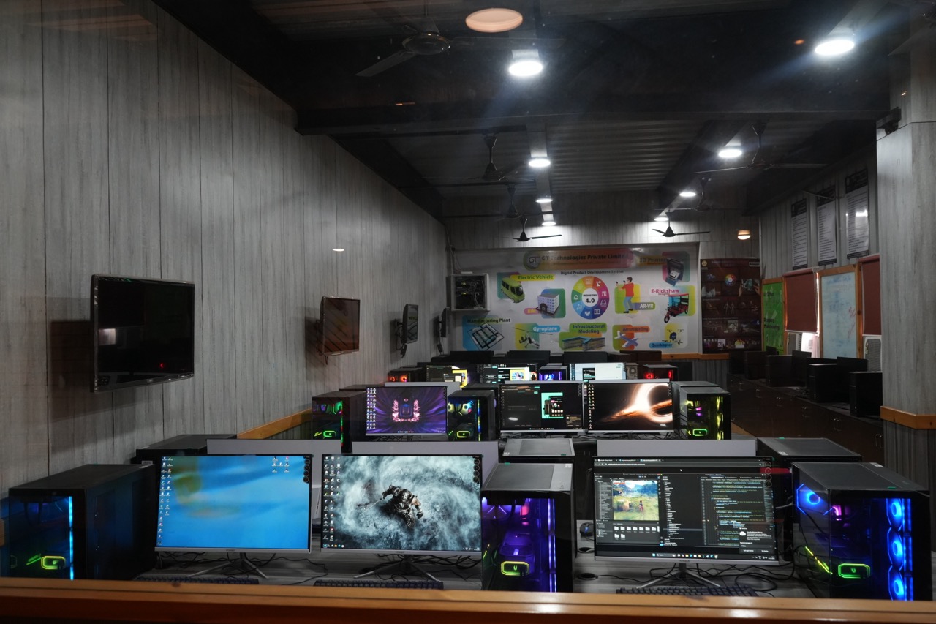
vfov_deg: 46.4
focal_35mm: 28
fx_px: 728
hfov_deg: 65.5
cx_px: 468
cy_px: 312
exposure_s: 1/100
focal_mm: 28
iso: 3200
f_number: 5.6
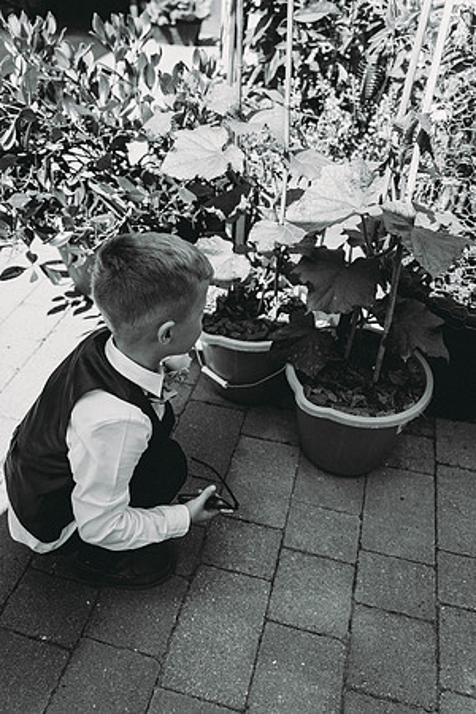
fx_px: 555
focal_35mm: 28
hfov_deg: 46.4
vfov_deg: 65.5
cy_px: 357
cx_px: 238
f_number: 4
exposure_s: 1/1600
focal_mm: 28
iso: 320
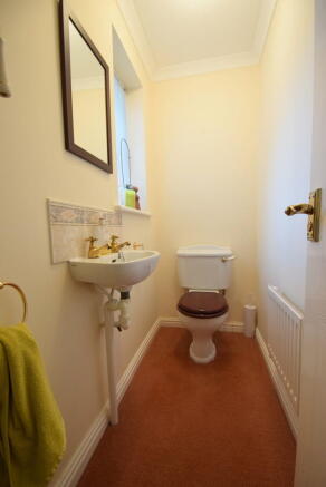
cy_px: 244
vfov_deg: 100.4
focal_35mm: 15
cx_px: 163
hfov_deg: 77.4
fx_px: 203
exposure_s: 1/60
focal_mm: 10
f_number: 3.5
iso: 1400
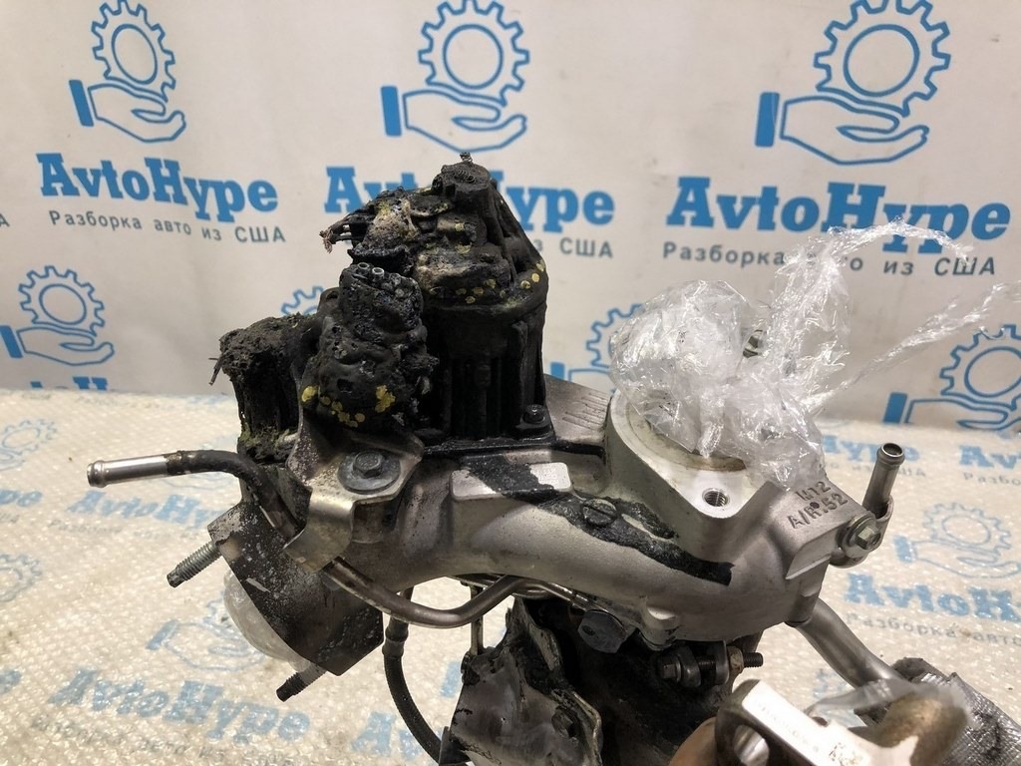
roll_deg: +1.5
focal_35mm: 28
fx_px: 826
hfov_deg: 63.4
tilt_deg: -35.3
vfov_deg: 49.7
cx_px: 510
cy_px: 383
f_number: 1.8
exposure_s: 1/33
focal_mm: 4
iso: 40
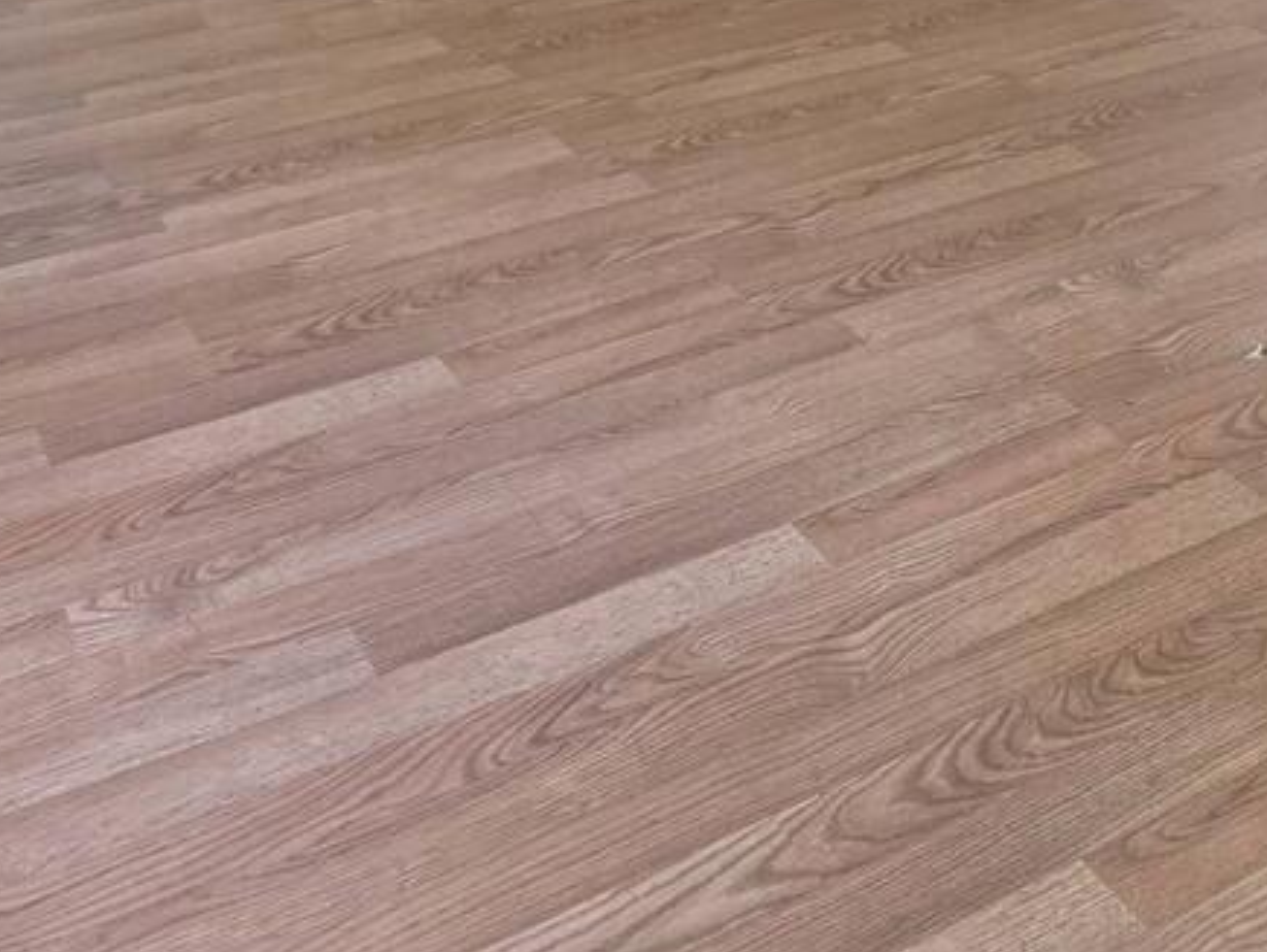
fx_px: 1575
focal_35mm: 43
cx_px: 466
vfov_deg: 26.0
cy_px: -428
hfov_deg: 43.4
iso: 250
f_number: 1.9
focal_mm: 2.2
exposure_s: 1/120
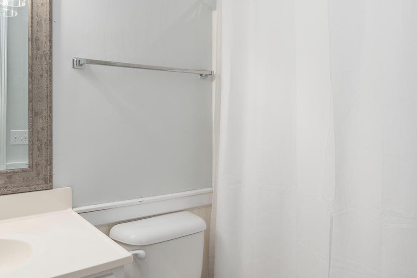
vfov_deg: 46.2
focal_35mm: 28
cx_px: 143
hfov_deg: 64.0
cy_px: 112
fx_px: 324
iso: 320
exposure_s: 1/160
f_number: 8
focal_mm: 14
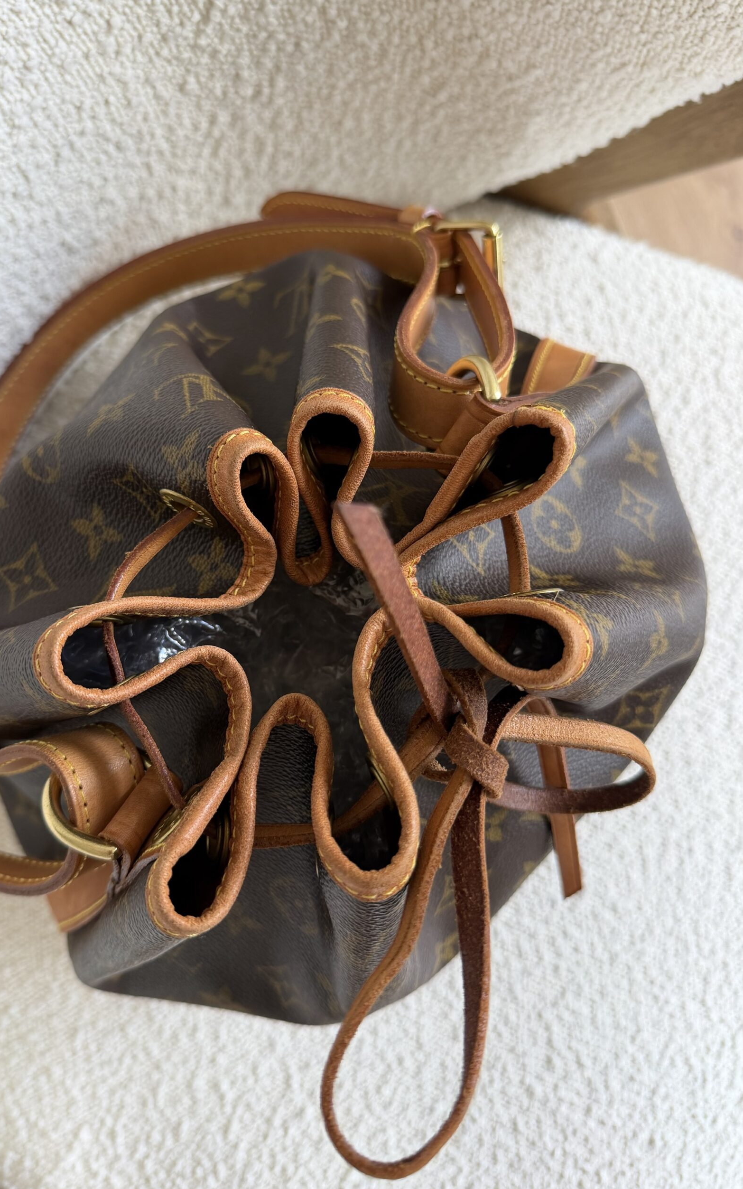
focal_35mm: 26
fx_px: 842
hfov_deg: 47.4
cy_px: 585
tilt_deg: -84.8
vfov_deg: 70.4
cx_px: 302
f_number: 1.78
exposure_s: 1/121
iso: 160
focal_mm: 6.76
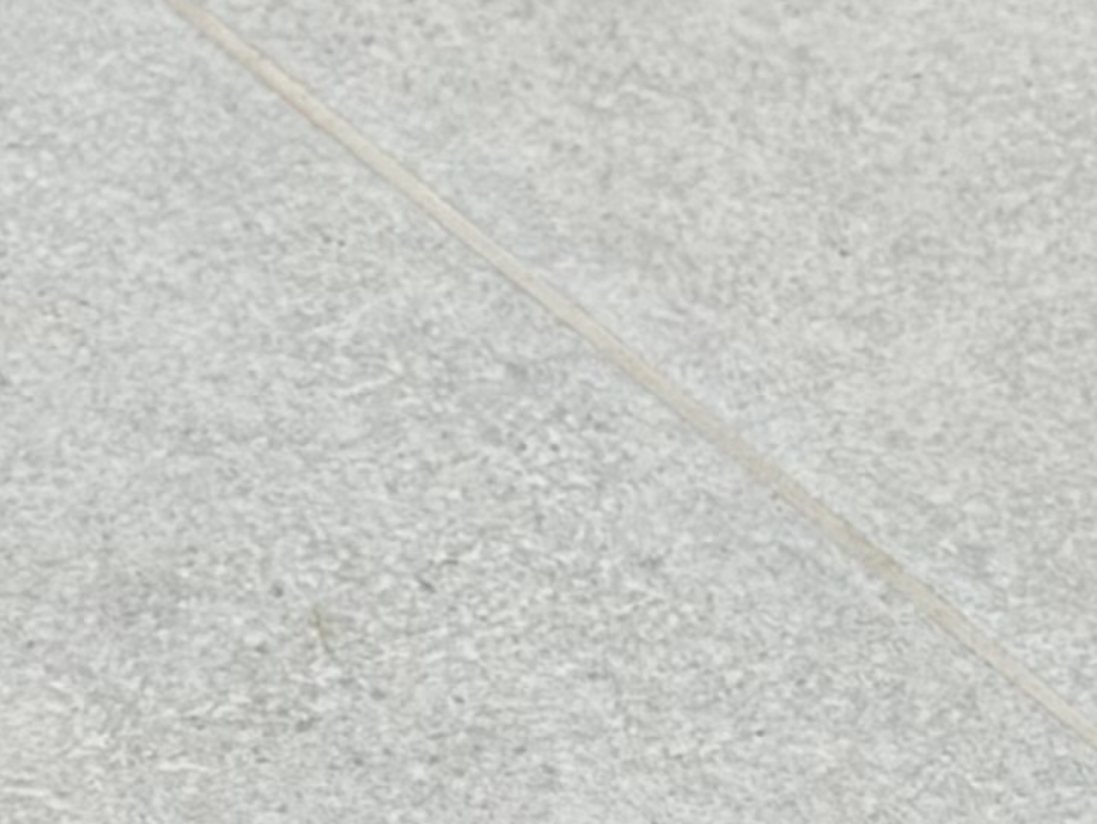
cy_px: 1921
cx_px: 35
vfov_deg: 5.4
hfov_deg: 7.3
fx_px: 8529
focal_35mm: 269
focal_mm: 6.76
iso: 50
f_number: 1.78
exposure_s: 1/121
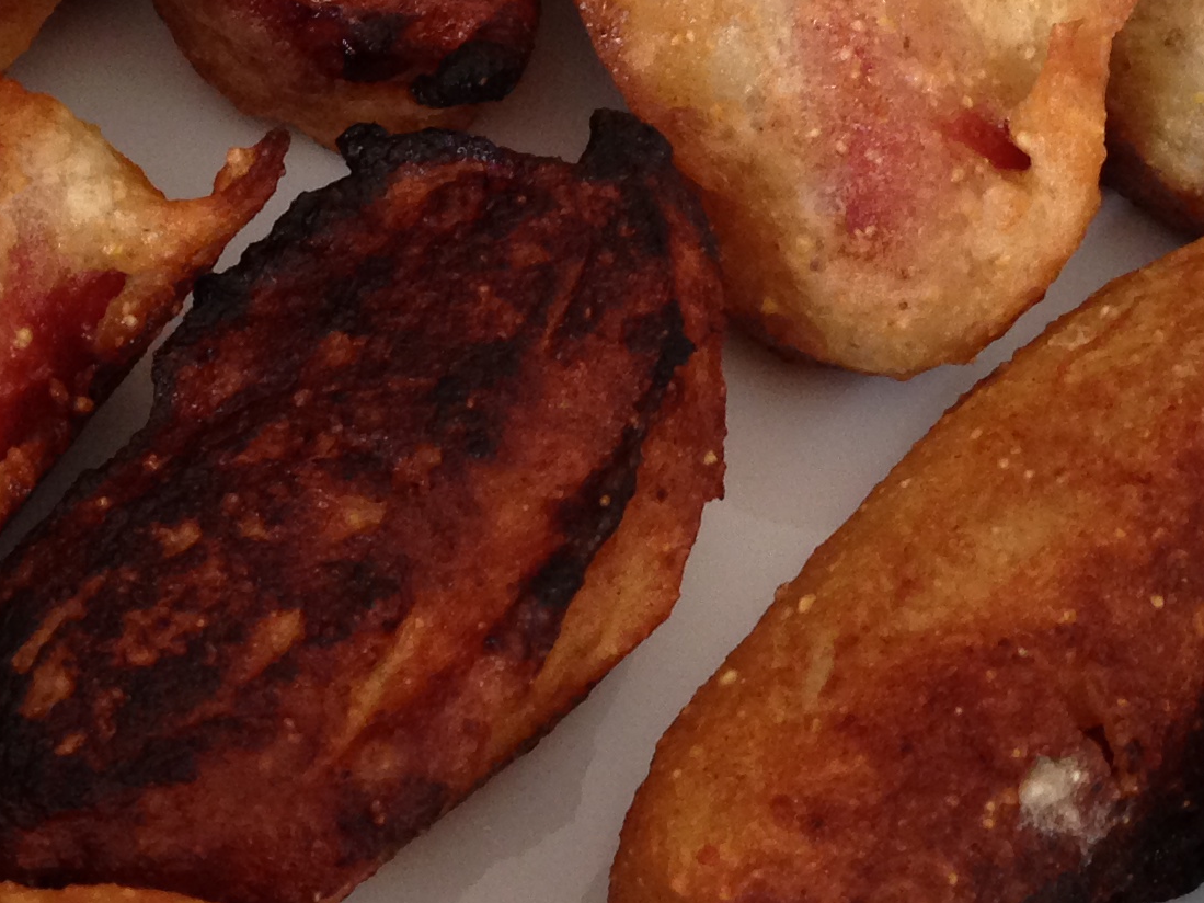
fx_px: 3408
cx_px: 203
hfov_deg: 19.8
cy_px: 129
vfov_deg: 15.0
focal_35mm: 98
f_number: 2.4
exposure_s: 1/20
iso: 160
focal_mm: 4.12
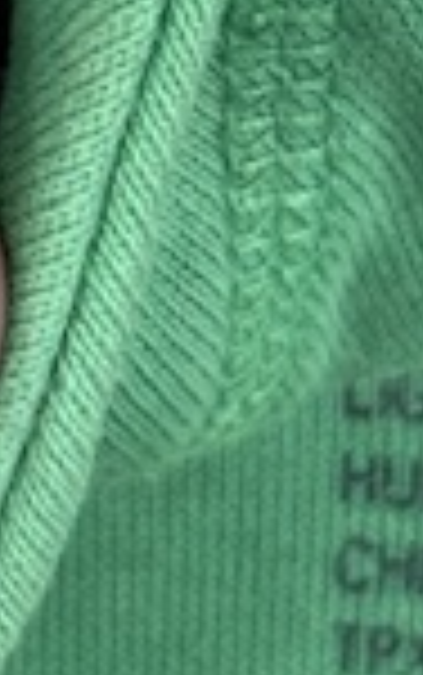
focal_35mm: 217
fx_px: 3995
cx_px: -508
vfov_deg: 9.2
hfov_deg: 5.9
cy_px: -536
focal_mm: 6.76
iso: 50
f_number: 1.78
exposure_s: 1/100
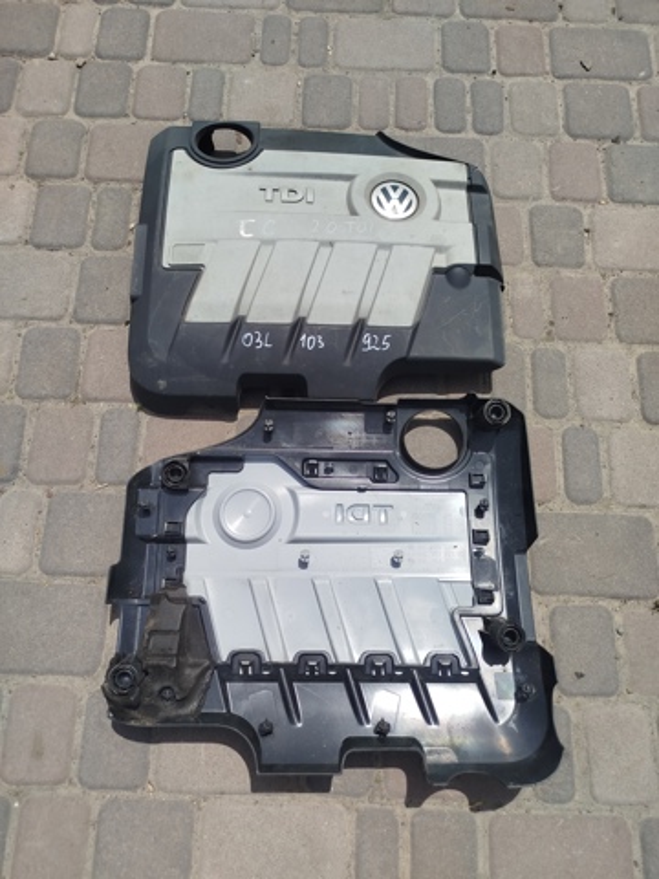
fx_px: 609
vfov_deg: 71.6
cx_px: 330
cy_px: 440
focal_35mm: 24
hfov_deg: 56.8
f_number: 1.7
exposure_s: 1/1347
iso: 50
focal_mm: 5.31
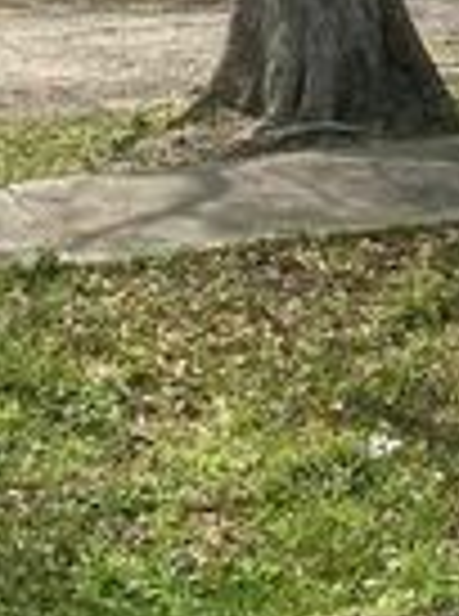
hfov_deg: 11.6
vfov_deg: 12.7
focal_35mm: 127
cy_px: -780
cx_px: 396
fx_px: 2256
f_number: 1.8
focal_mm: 4.25
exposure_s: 1/4444
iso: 32
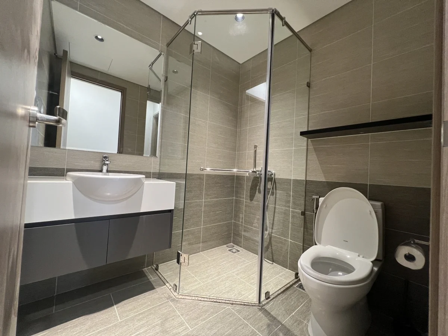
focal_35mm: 13
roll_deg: -3.1
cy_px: 168
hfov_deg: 106.2
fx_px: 168
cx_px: 224
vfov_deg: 89.9
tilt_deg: +1.2
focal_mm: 1.57
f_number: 1.8
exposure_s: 1/50
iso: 320
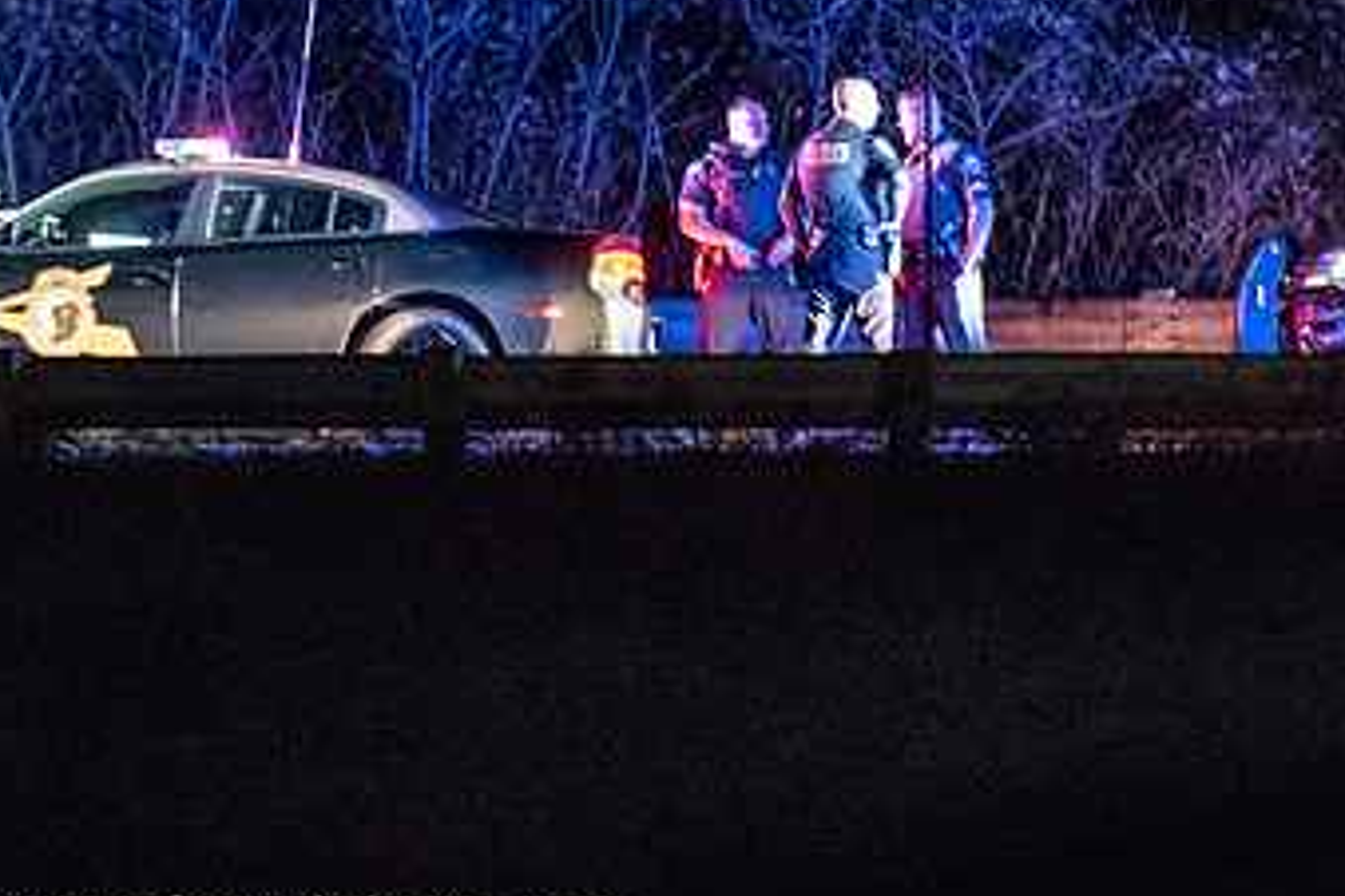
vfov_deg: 4.3
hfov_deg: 6.5
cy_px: 130
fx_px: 11917
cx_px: 591
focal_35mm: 319
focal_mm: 102
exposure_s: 1/20
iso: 12800
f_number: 4.5
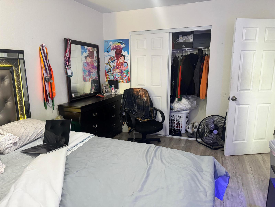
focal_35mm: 24
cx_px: 138
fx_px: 191
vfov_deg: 56.8
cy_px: 104
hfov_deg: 71.6
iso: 640
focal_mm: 6.76
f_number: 1.78
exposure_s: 1/60
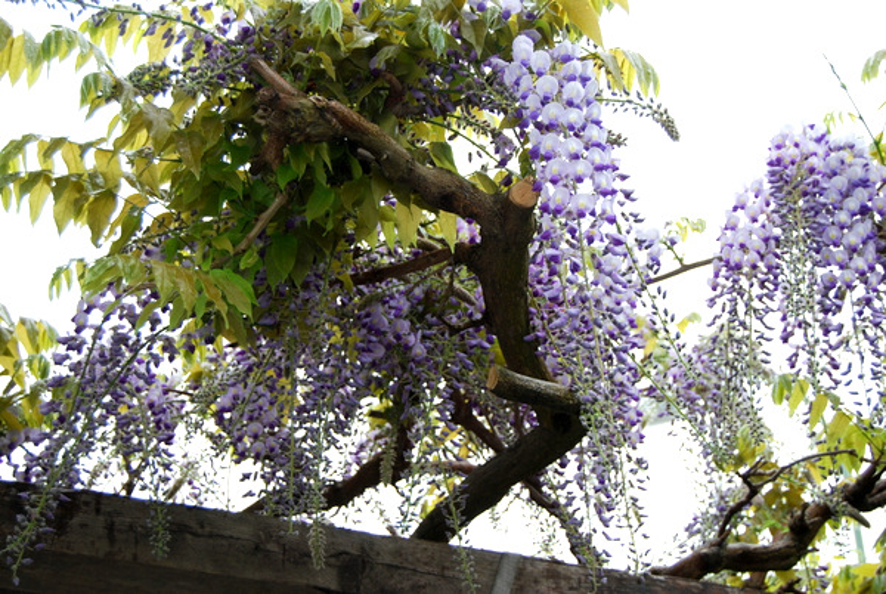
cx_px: 443
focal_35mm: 63
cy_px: 297
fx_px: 1553
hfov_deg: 31.8
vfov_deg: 21.6
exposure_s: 1/125
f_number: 5.6
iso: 200
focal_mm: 42
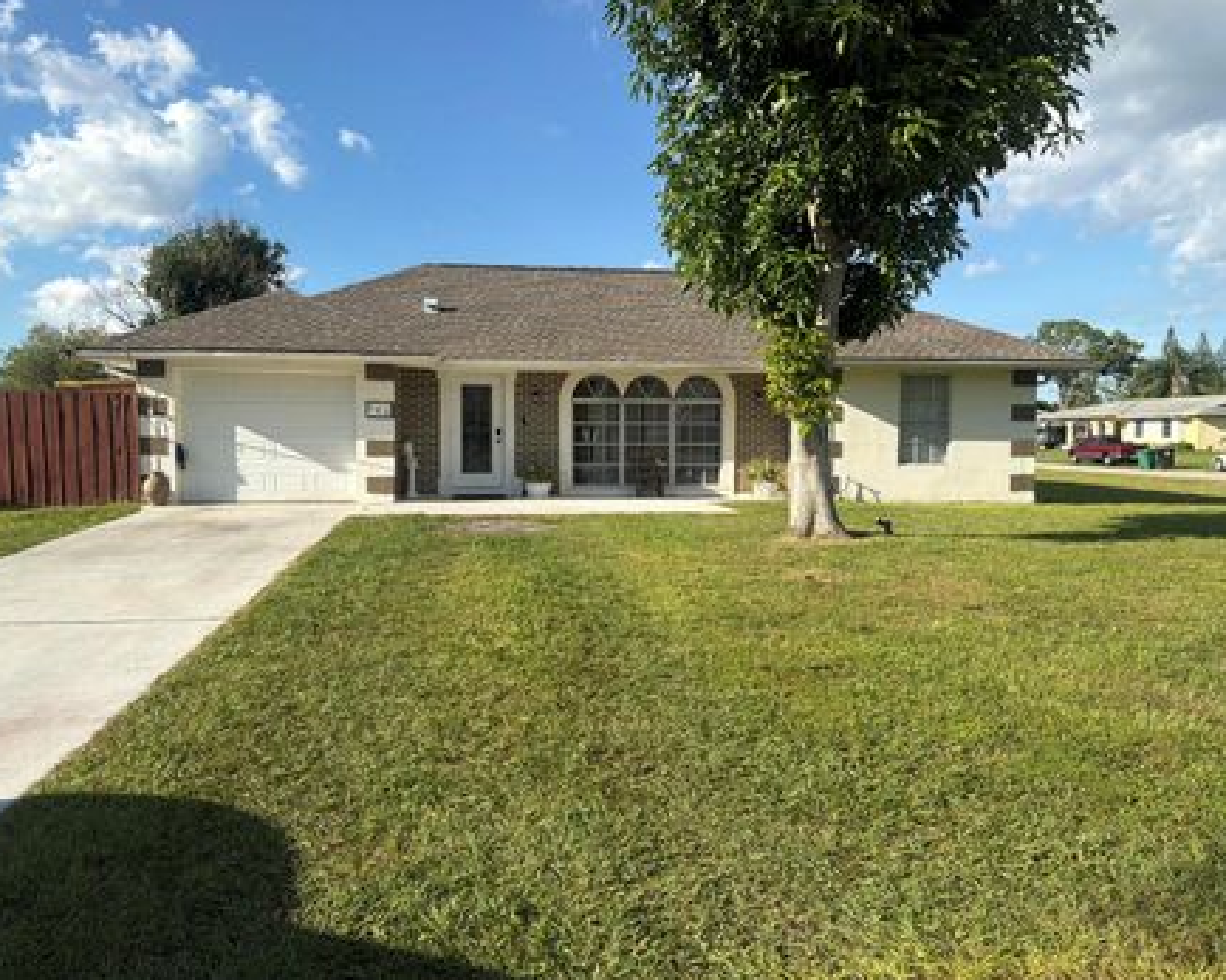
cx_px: 585
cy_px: 479
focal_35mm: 27
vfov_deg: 53.2
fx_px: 979
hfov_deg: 64.0
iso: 80
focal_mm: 6.76
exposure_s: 1/4673
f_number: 1.78
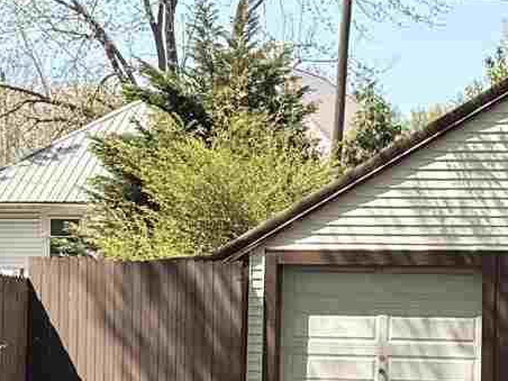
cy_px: 418
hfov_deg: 12.0
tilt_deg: -1.4
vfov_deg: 9.0
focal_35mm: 163
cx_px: 482
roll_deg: -0.5
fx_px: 2392
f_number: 1.78
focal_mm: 6.76
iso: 80
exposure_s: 1/1689
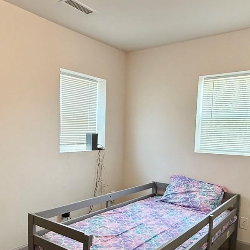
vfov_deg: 49.2
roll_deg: -1.6
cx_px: 106
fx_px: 270
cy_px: 160
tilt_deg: -5.3
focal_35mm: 33
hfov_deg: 49.6
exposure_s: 1/120
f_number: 2.2
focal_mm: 2.22
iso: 160
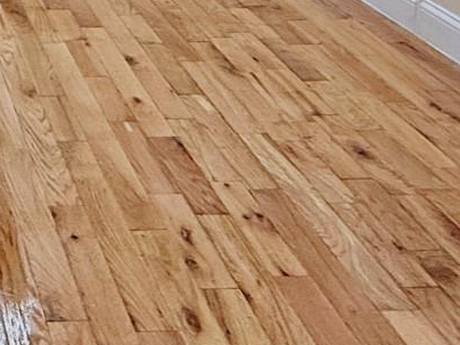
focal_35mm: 71
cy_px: -266
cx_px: -104
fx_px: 943
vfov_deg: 17.2
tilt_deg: -3.4
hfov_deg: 24.6
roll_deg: -0.3
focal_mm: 2.22
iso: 320
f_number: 2.2
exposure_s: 1/120
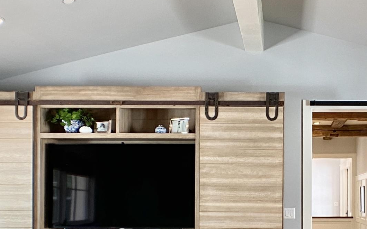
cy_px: 208
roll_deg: +0.1
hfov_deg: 26.1
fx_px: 780
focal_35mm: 78
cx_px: 286
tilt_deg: -1.3
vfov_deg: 16.5
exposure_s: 1/60
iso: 100
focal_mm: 4.25
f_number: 1.8
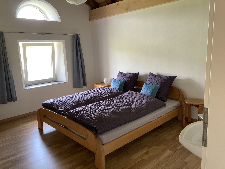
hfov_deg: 63.4
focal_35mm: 28
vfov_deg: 49.7
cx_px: 112
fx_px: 182
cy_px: 84
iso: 160
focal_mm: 3.99
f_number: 1.8
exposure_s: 1/60
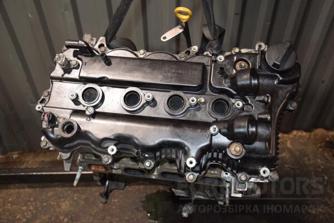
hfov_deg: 53.1
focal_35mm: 36
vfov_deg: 36.9
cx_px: 167
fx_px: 334
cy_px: 112
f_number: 5
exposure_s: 1/60
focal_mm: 24
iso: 800
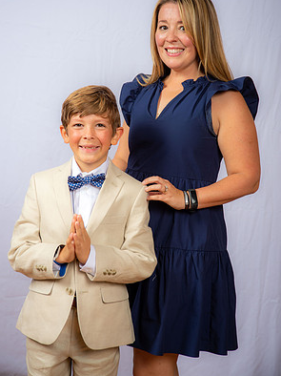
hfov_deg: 18.6
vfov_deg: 24.7
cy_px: 166
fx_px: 856
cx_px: 141
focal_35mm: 79
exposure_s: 1/160
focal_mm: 72
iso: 250
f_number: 6.3
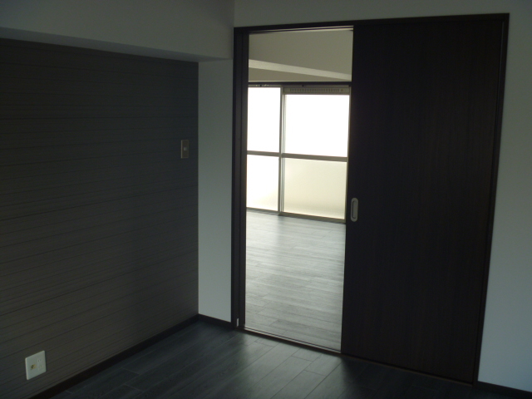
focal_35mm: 35
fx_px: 538
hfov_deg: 52.6
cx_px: 266
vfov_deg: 40.7
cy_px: 200
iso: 100
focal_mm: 6.3
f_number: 3.5
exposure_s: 1/30
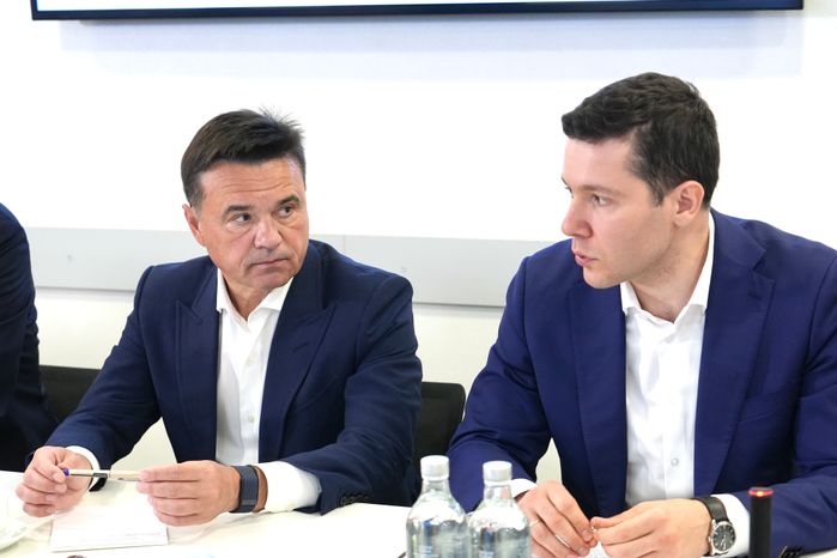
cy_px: 279
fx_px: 1627
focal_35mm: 70
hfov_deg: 28.8
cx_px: 418
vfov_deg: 19.5
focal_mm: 70
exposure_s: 1/125
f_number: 5.6
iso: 3200
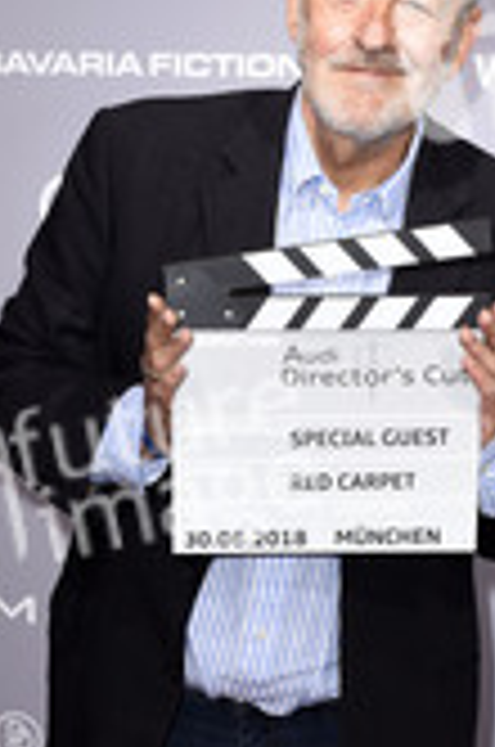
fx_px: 1947
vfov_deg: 21.1
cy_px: 711
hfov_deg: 14.5
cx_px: 216
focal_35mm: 94
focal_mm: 26
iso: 320
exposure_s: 1/160
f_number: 6.3
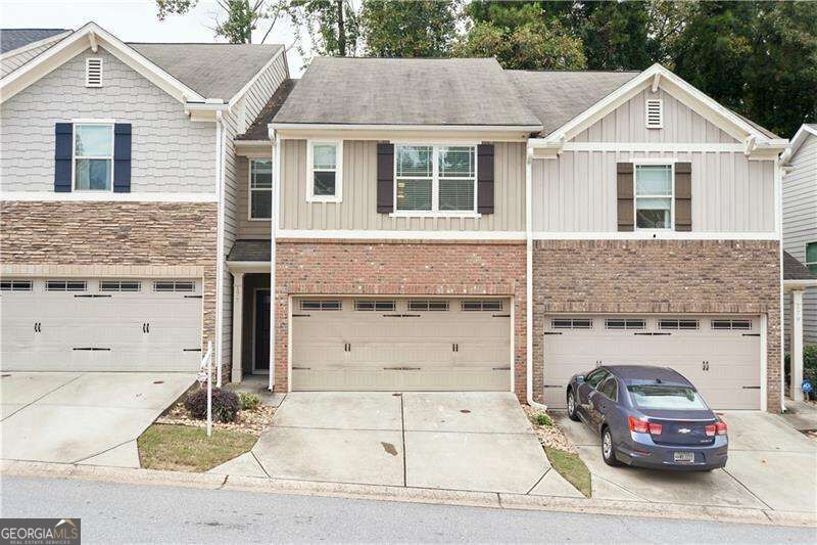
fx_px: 794
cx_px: 408
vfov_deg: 37.8
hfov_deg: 54.4
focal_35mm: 35
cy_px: 272
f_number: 6.3
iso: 500
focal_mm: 35
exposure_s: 1/1000
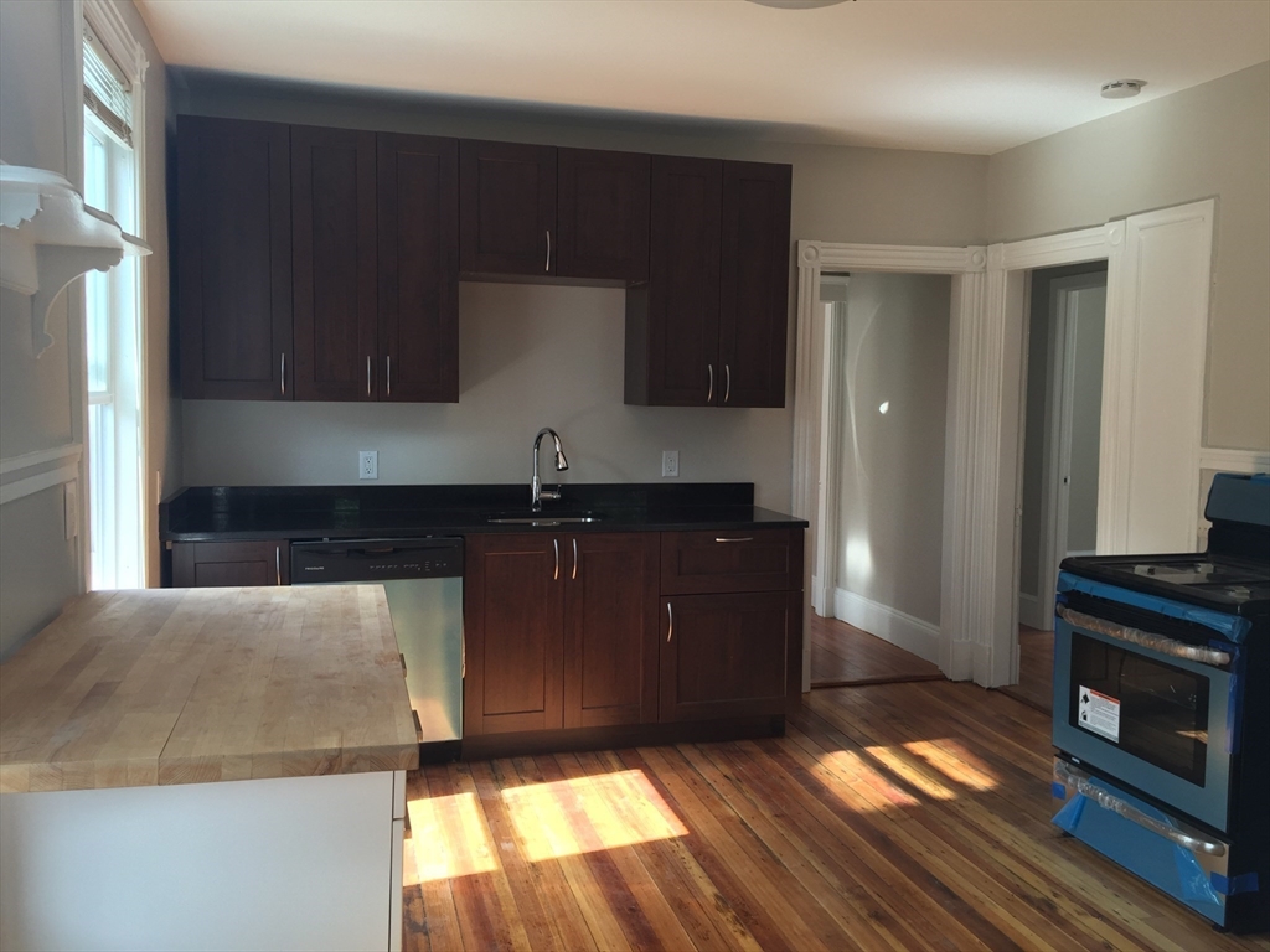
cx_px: 635
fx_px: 1064
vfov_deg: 48.2
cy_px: 476
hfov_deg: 61.7
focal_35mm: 29
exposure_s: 1/40
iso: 32
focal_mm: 4.15
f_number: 2.2
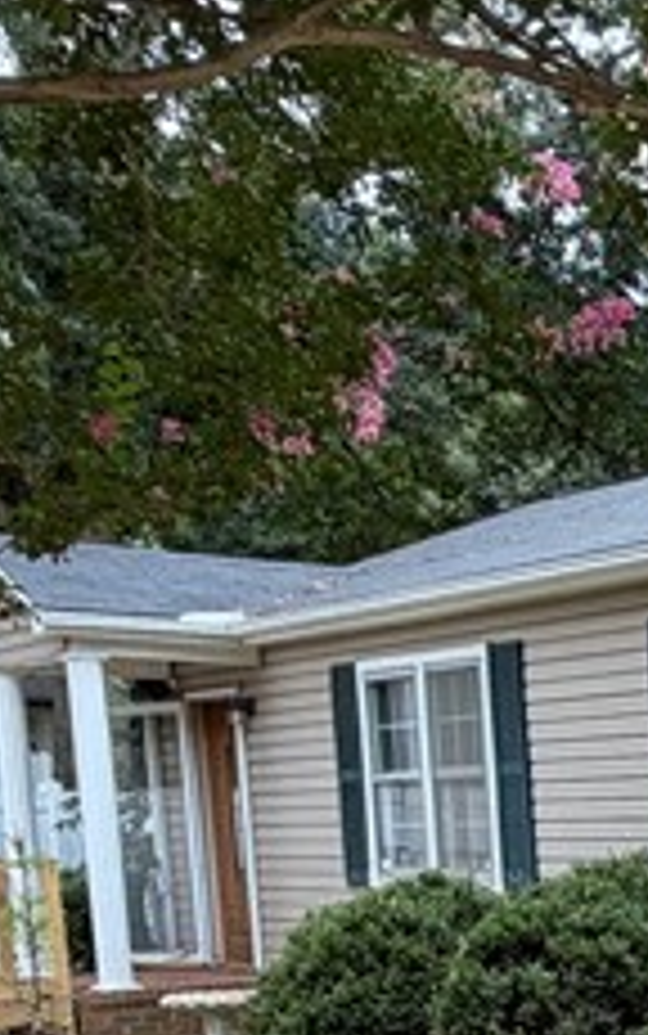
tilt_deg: -8.7
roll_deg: -0.2
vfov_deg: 29.0
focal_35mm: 66
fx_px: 1863
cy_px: 1048
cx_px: 1292
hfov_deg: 15.7
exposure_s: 1/347
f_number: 2.2
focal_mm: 2.22
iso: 50
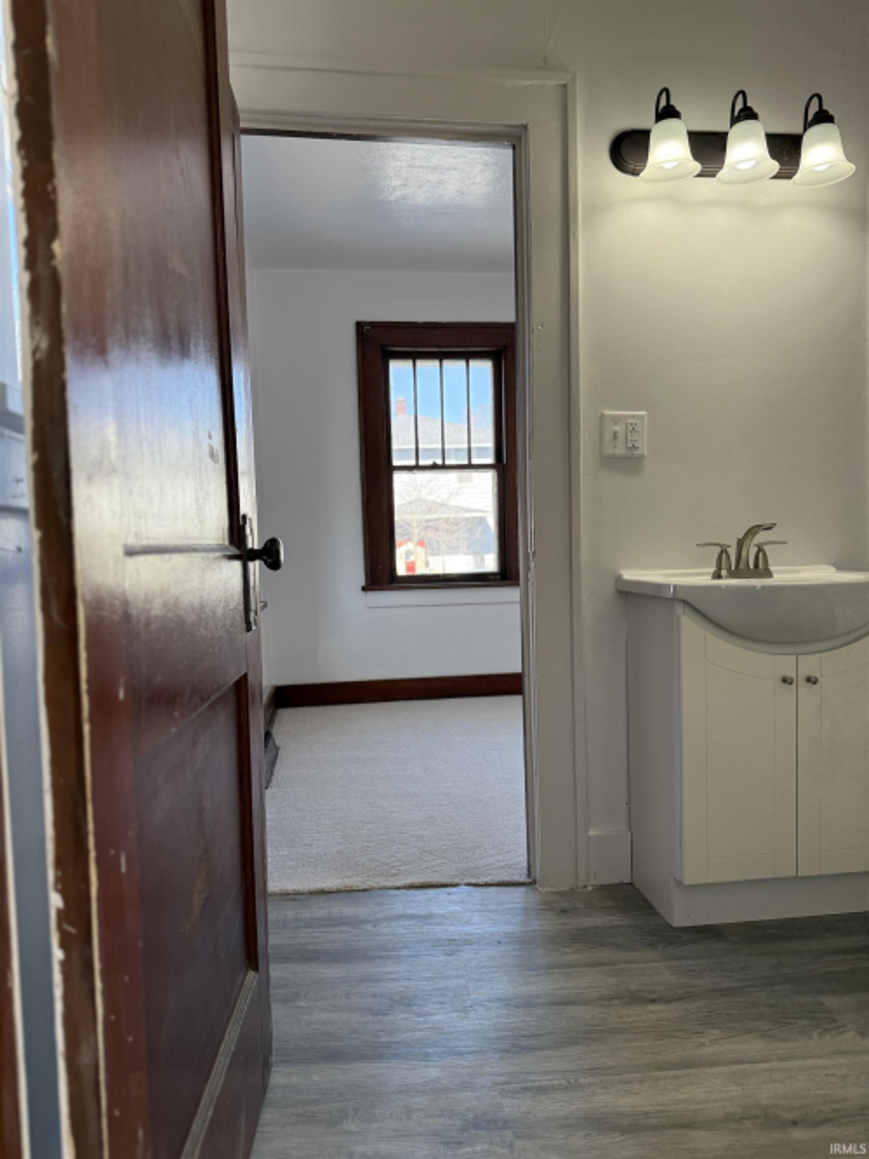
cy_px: 580
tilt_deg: -2.0
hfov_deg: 56.8
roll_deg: +0.5
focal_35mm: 24
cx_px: 434
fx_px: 804
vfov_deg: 71.6
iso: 100
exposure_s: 1/293
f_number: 1.78
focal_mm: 6.76
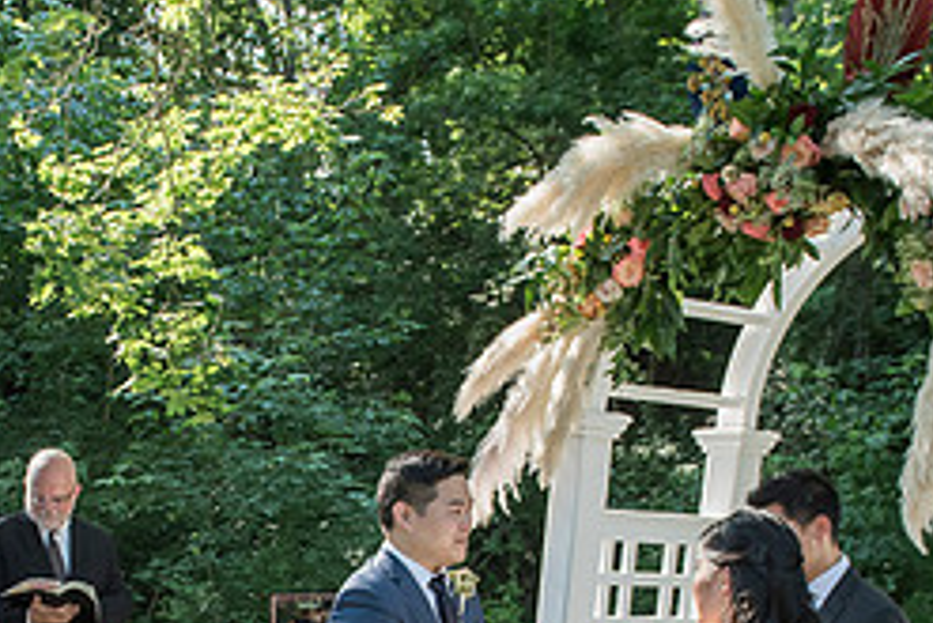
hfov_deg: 32.5
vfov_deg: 21.3
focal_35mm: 61
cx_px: 295
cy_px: 666
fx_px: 1582
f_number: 4
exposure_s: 1/800
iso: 1000
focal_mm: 24
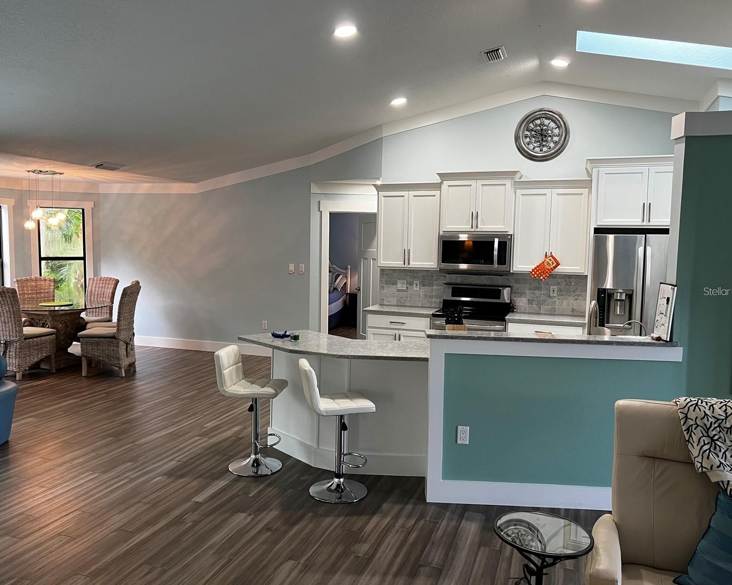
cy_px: 291
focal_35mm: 28
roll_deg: -1.0
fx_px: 607
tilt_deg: -4.9
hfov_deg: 62.2
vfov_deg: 51.5
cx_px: 347
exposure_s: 1/60
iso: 100
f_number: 1.5
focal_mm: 5.7
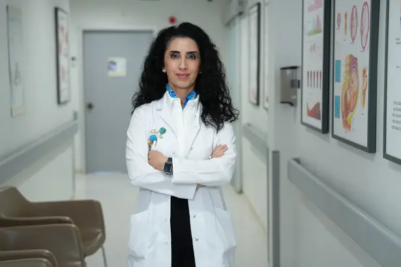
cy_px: 134
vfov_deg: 19.5
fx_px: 780
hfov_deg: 28.8
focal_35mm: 70
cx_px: 200
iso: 1000
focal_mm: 70
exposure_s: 1/250
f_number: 2.8
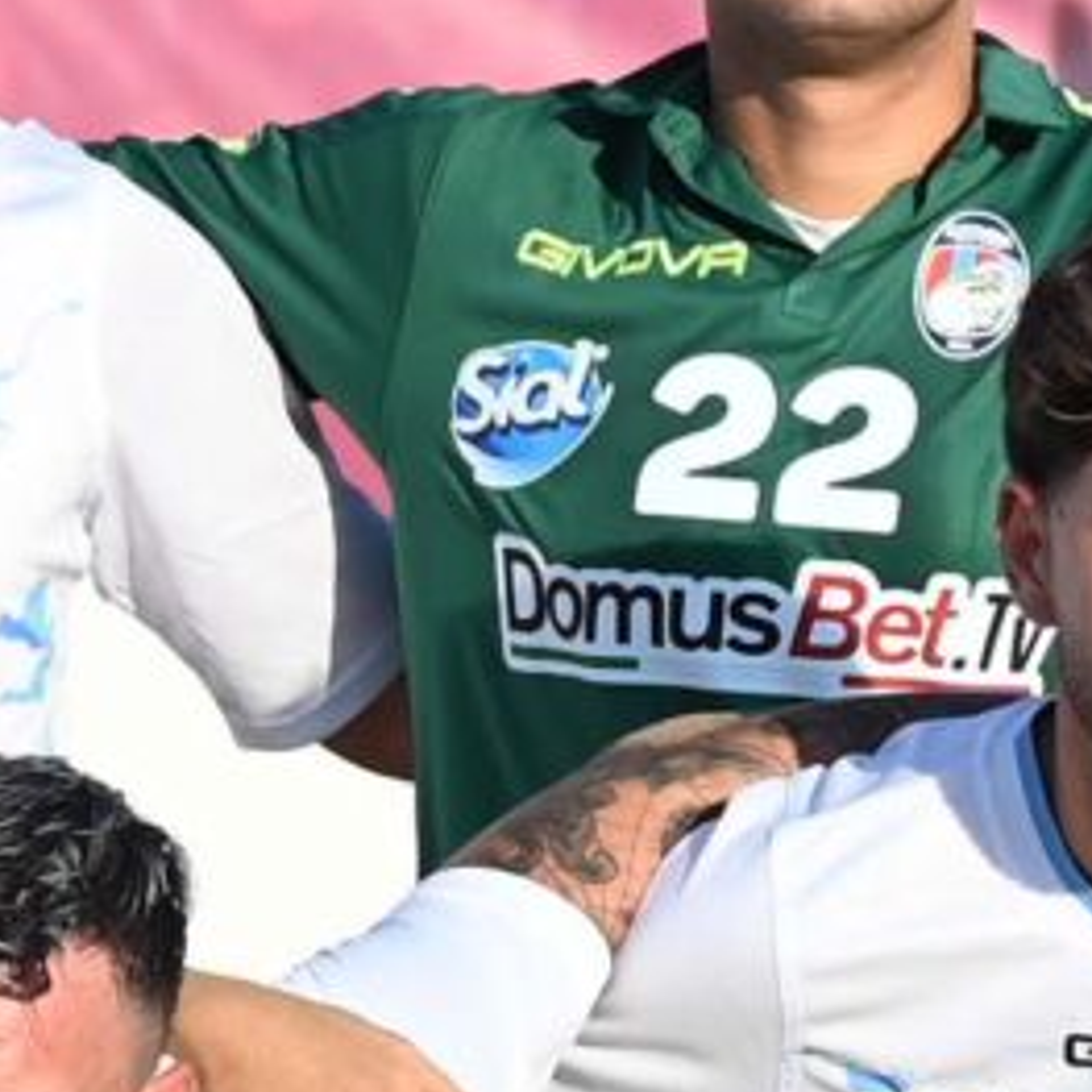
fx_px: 26232
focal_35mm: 735
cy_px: 1223
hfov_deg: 2.4
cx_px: -1810
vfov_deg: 2.4
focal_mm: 74
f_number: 3.5
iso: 100
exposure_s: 1/1000
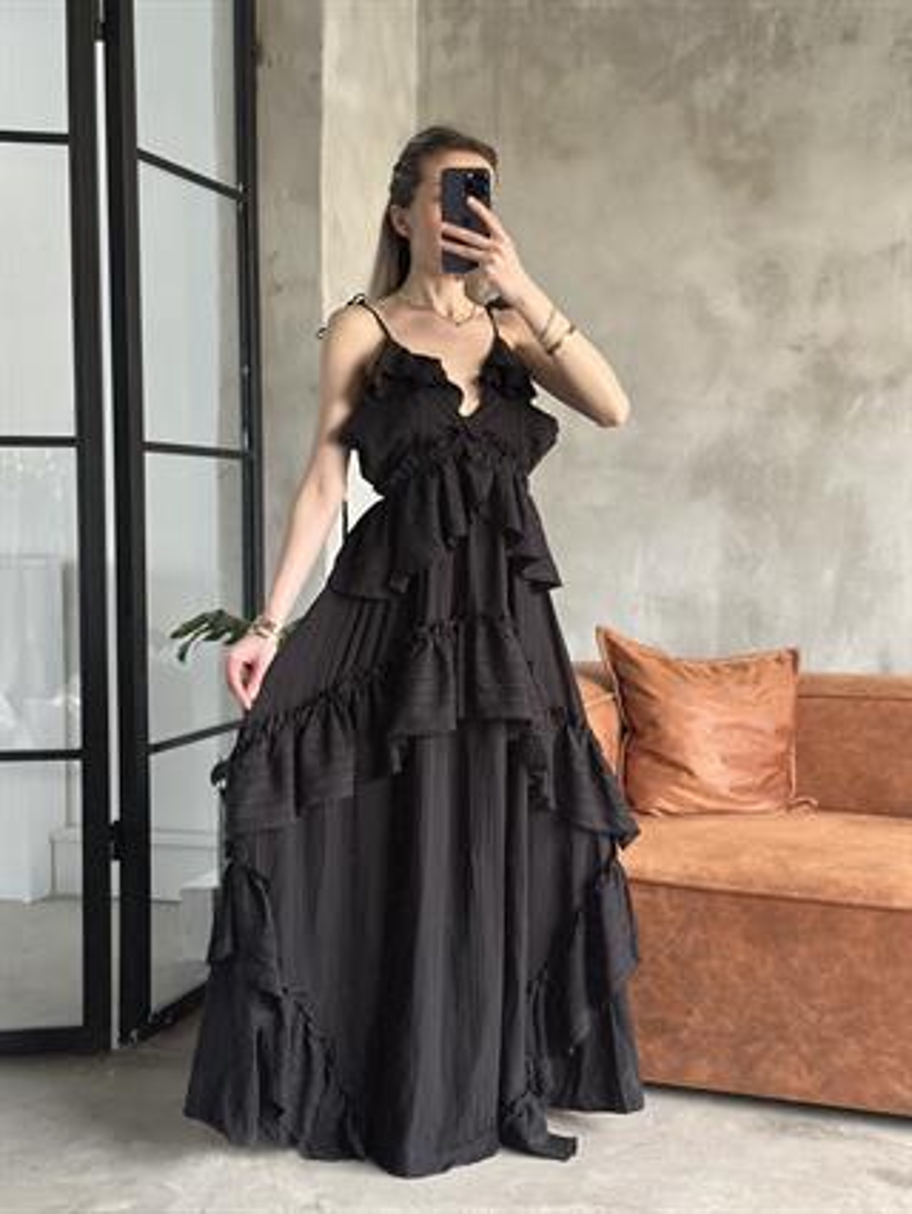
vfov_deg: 39.6
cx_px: 456
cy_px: 607
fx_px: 1684
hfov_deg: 30.3
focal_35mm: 48
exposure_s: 1/55
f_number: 1.78
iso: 400
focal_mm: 6.86
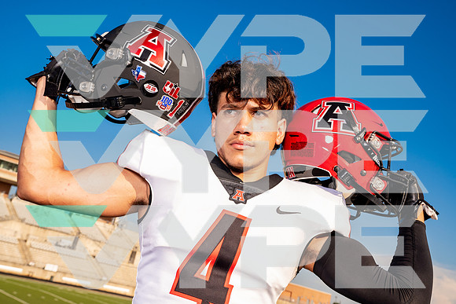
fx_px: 532
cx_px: 228
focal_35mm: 42
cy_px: 152
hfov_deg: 46.4
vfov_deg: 31.9
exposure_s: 1/200
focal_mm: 42
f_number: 10
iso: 200
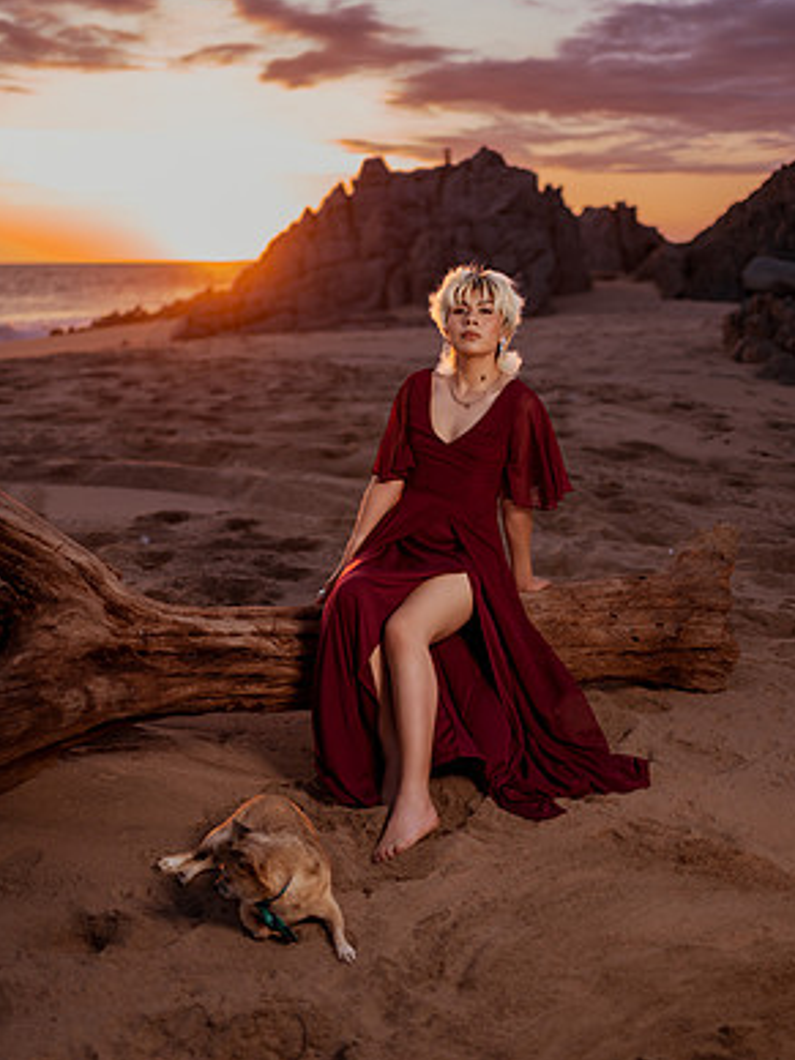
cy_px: 492
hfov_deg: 36.8
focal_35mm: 39
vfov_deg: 47.8
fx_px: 1194
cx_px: 402
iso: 50
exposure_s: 1/500
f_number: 1.4
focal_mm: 35
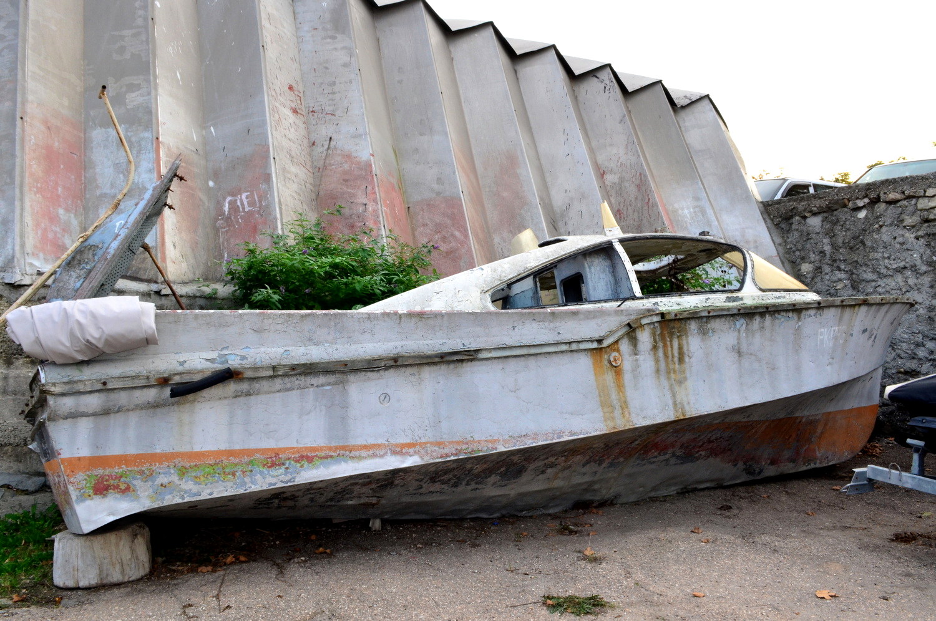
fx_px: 701
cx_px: 468
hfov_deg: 67.4
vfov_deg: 47.8
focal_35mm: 27
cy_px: 310
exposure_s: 1/50
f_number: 4
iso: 400
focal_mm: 18
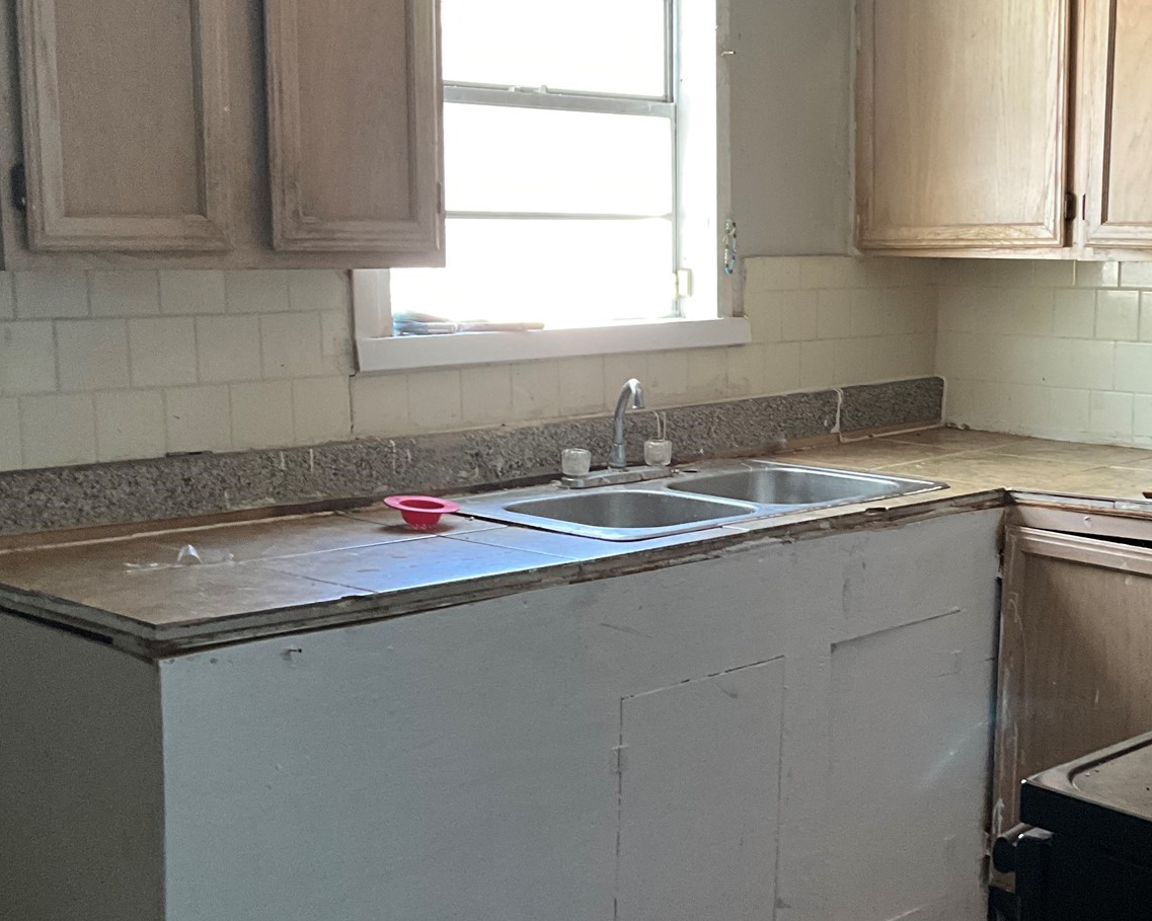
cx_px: 784
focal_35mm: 51
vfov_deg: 29.7
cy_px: 504
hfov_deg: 36.2
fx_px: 1738
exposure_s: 1/60
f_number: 1.8
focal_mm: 3
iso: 250
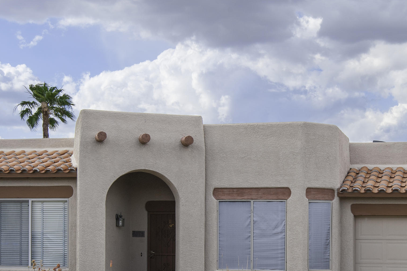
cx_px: 265
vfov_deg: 19.6
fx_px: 779
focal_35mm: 69
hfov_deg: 29.1
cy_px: 204
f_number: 11
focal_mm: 35
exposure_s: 1/250
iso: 200
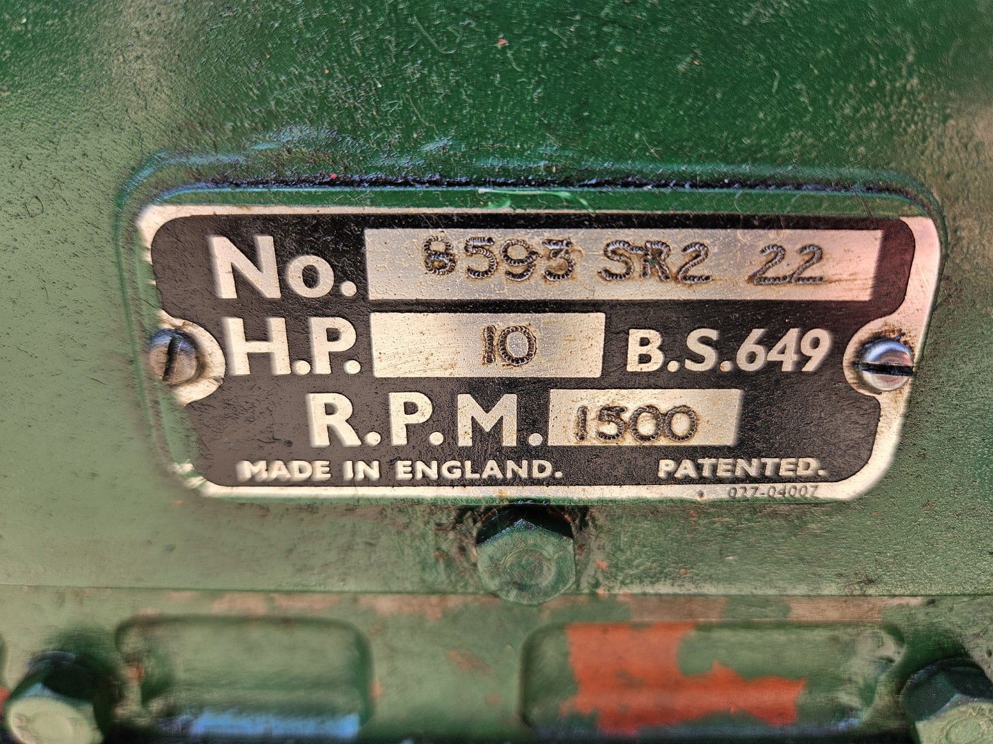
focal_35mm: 23
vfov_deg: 58.9
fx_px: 660
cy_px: 372
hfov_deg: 73.9
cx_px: 496
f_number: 1.8
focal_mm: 5.4
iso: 25
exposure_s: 1/180
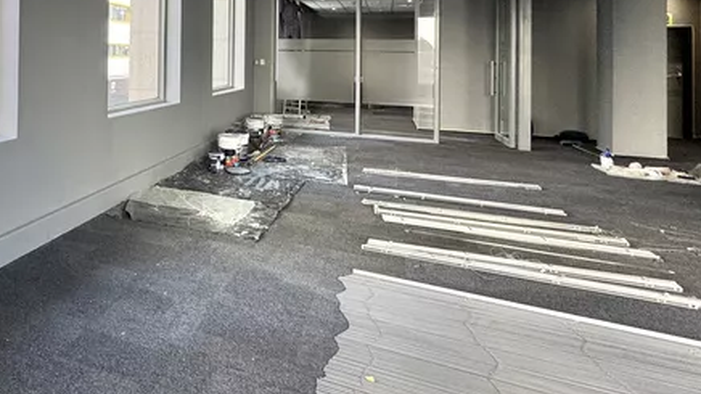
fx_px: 520
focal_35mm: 28
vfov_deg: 38.8
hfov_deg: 62.3
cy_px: 47
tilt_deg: +0.5
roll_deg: -1.0
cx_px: 141
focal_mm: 2.22
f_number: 2.2
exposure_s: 1/99
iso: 100
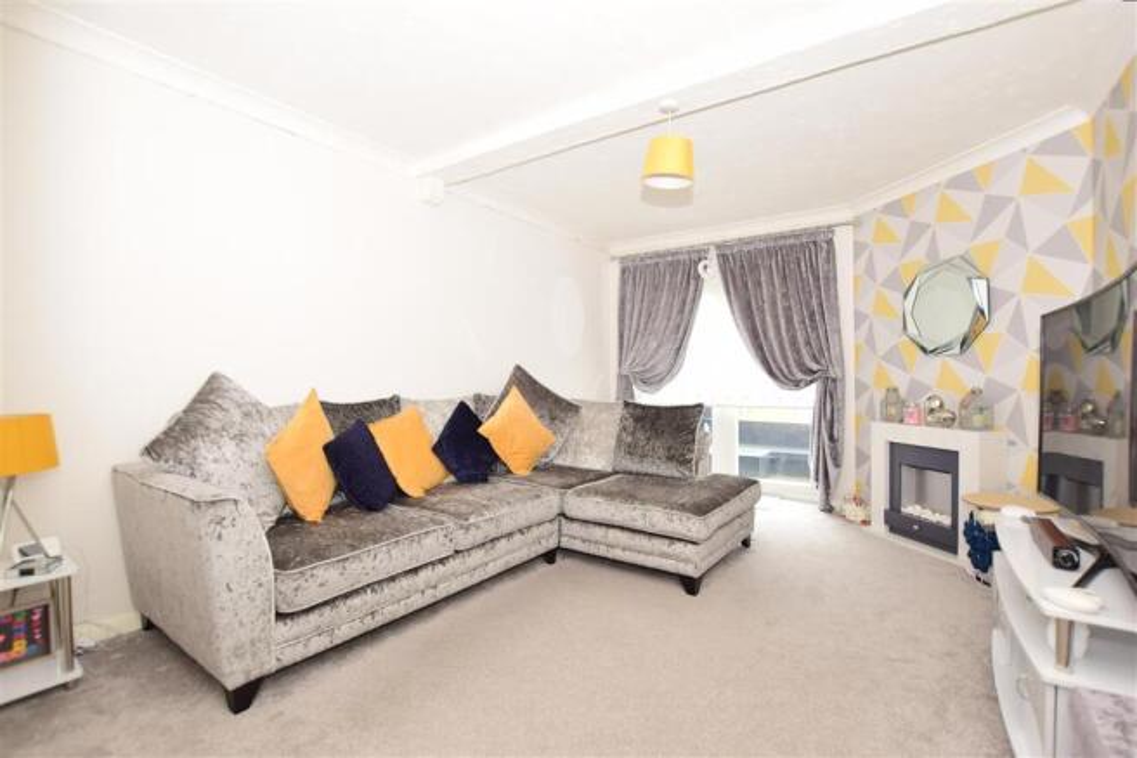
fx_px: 474
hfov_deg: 100.4
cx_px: 568
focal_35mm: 15
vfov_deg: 77.3
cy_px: 379
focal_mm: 10
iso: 400
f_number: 5.6
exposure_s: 1/6
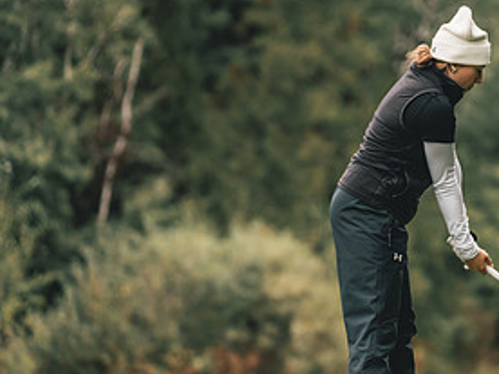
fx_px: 4368
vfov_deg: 4.9
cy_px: 221
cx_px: 452
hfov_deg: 6.5
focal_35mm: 303
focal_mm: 150
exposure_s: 1/3200
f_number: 2.8
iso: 800
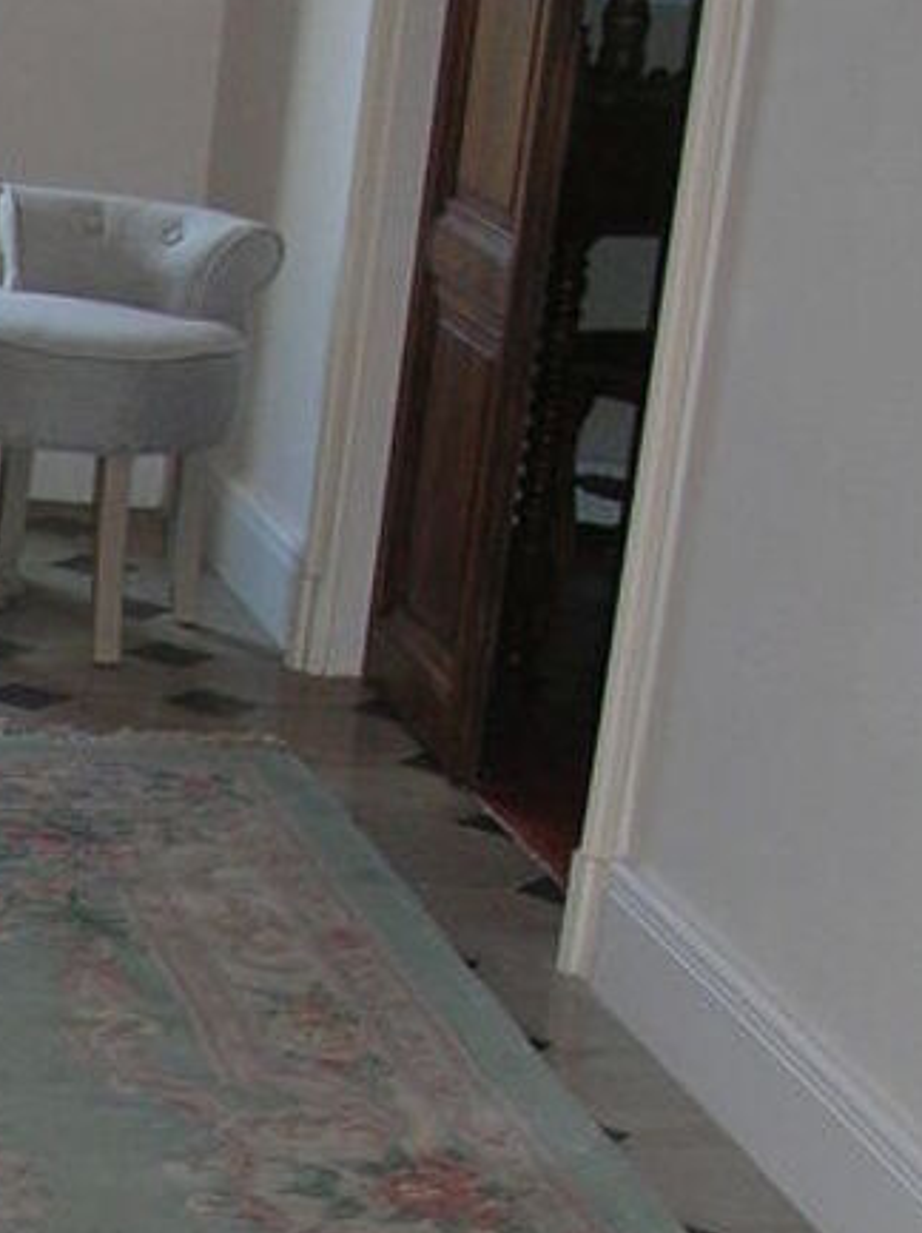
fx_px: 3841
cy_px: 1391
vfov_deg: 17.5
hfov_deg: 13.1
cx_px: -373
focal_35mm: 108
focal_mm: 5.8
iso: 73
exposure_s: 1/60.1
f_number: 2.8
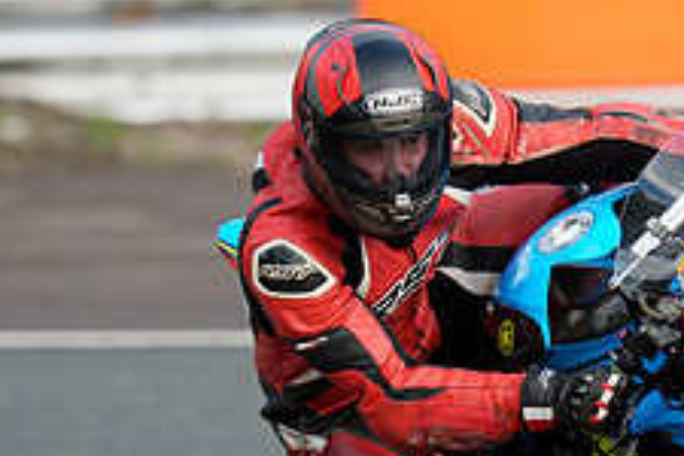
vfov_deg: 1.2
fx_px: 21088
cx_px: 678
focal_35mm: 1110
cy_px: 319
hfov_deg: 1.9
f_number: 4.5
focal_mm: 400
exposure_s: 1/500
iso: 160
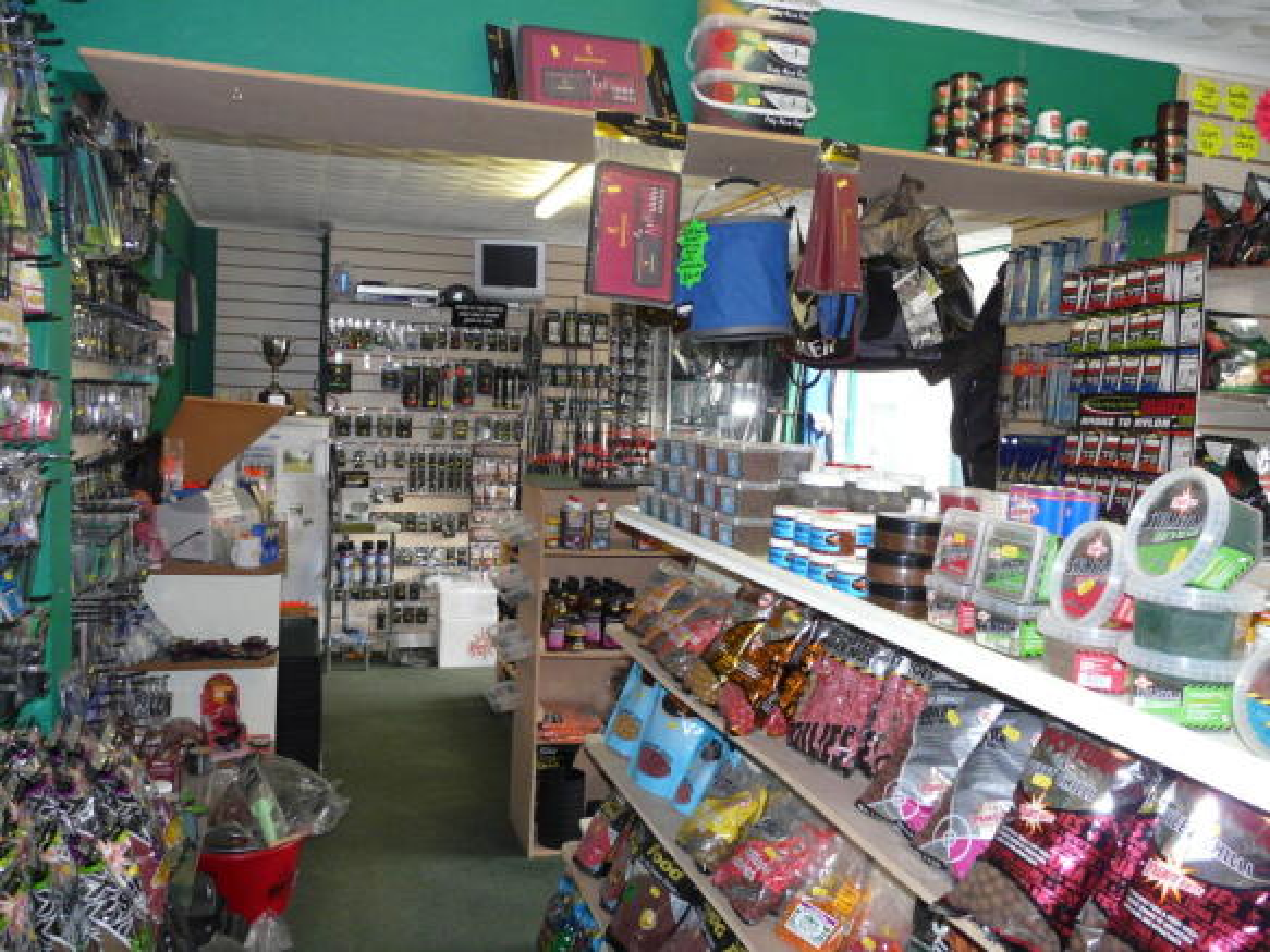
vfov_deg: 49.7
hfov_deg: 63.5
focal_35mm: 28
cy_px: 476
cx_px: 635
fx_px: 1027
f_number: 2.8
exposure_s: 1/30
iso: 200
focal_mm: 4.6
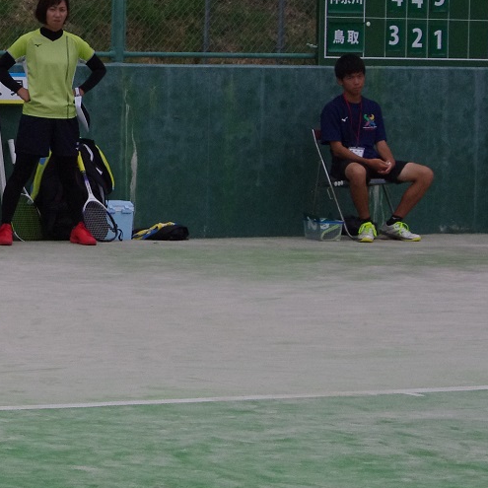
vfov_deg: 8.3
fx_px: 3365
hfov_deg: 8.2
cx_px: -137
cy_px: 94
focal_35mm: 211
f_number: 7.1
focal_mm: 55
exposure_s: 1/3200
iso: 1600
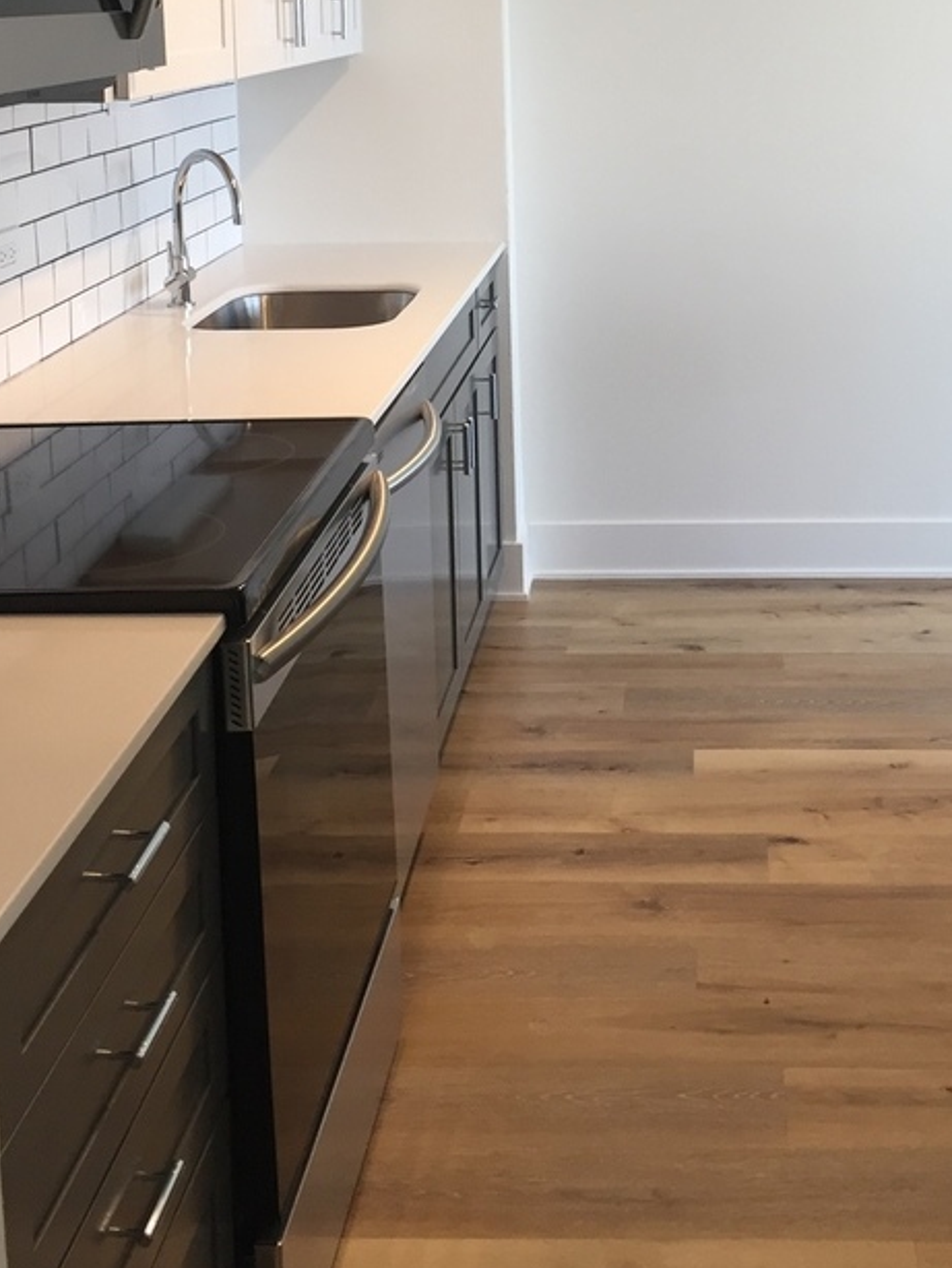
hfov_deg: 28.5
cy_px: 213
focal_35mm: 51
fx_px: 1869
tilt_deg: -7.2
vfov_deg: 35.9
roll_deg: +1.4
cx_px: 605
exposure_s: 1/30
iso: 64
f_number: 2.2
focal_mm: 4.15
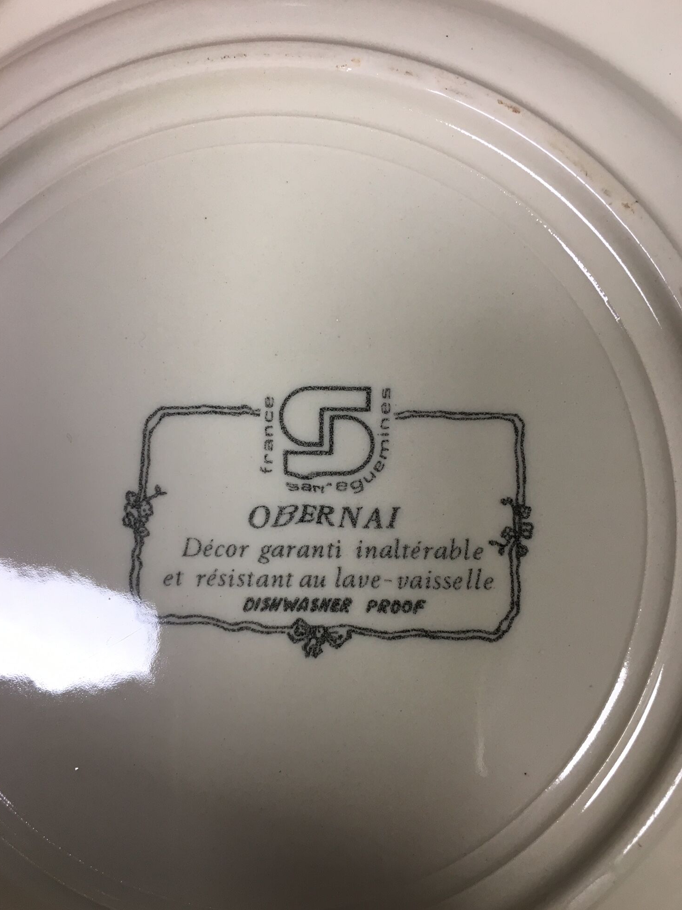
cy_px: 461
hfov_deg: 46.8
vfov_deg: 60.0
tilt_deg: -77.8
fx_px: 788
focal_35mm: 30
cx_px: 341
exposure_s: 1/33
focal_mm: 4.15
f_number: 2.2
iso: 40
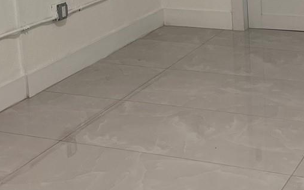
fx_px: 721
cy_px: -65
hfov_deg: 23.8
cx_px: 177
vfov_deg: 14.3
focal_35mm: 87
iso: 64
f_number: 1.5
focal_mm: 5.7
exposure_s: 1/60
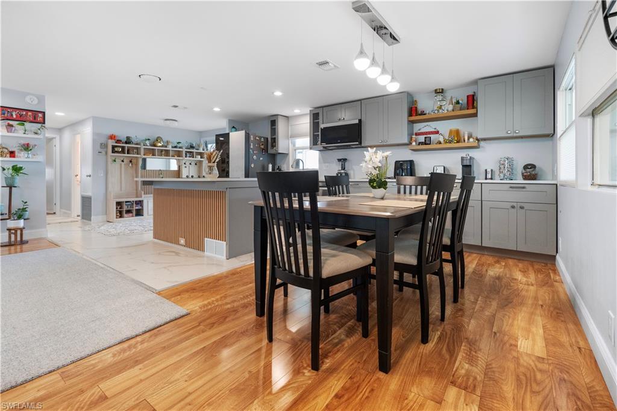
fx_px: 274
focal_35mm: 16
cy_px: 206
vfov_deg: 73.7
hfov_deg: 96.8
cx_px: 308
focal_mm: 16
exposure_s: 1/160
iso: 2000
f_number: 4
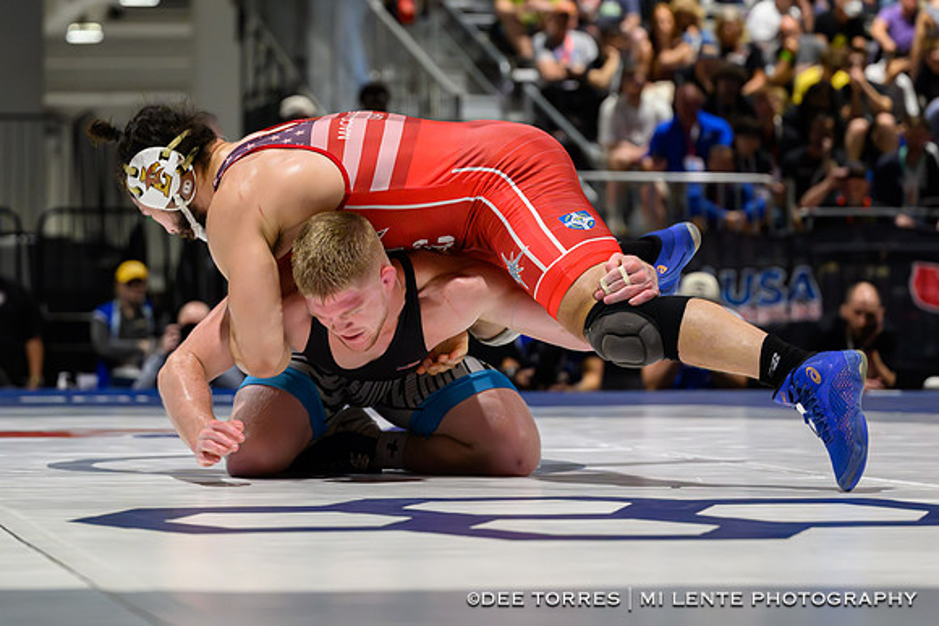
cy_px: 191
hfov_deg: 16.1
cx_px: 336
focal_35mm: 127
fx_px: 3305
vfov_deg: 10.8
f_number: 2.8
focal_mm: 86
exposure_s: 1/800
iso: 7200
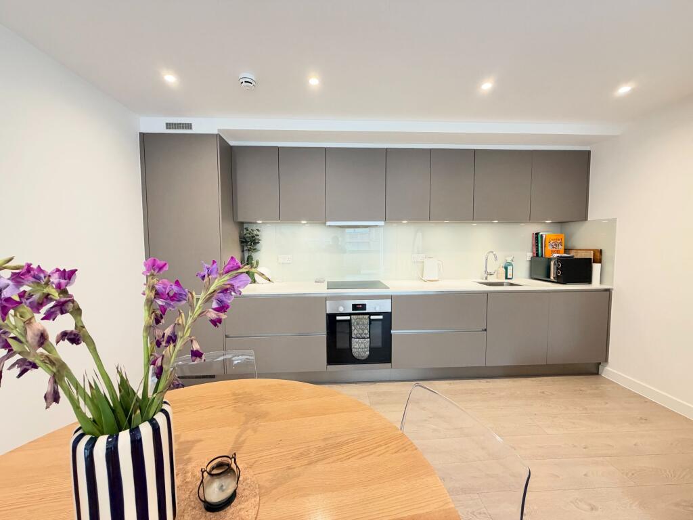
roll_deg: -0.3
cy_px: 260
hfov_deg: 102.1
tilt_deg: -3.2
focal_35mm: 14
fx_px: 280
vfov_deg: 85.7
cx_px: 346
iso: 500
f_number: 2.2
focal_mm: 2.22
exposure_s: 1/50
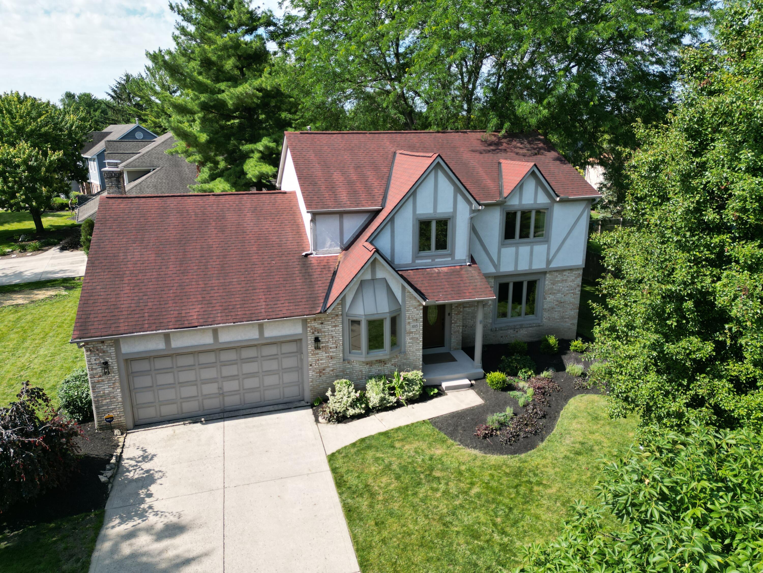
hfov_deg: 71.6
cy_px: 286
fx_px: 529
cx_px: 382
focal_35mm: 24
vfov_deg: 56.8
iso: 150
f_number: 1.7
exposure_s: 1/2000
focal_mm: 6.72
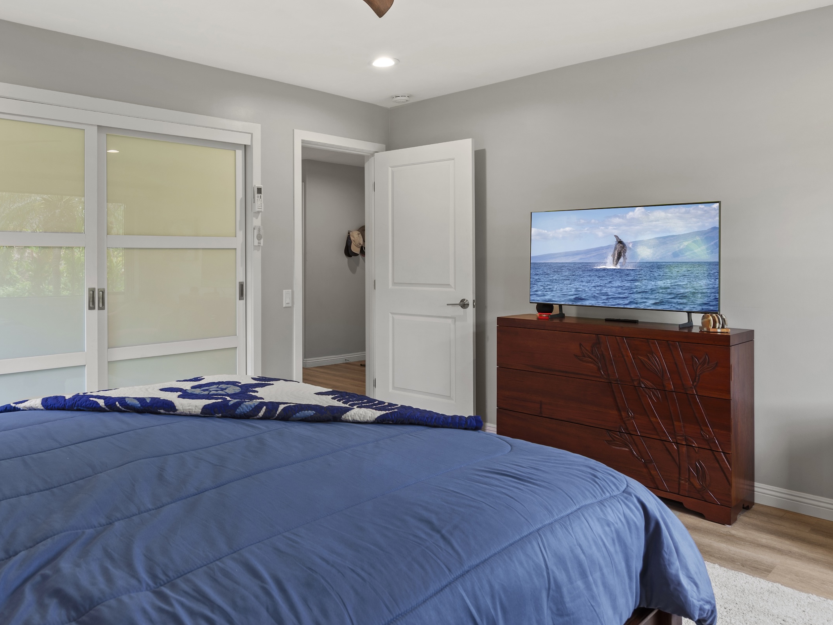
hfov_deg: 64.8
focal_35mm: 26
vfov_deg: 52.8
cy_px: 260
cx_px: 251
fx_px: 626
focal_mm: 16
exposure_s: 1/2
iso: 100
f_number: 8
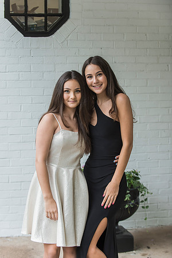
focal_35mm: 78
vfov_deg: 26.0
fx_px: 559
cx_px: 86
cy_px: 129
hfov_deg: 17.5
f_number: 4
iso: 640
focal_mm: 78
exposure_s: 1/320
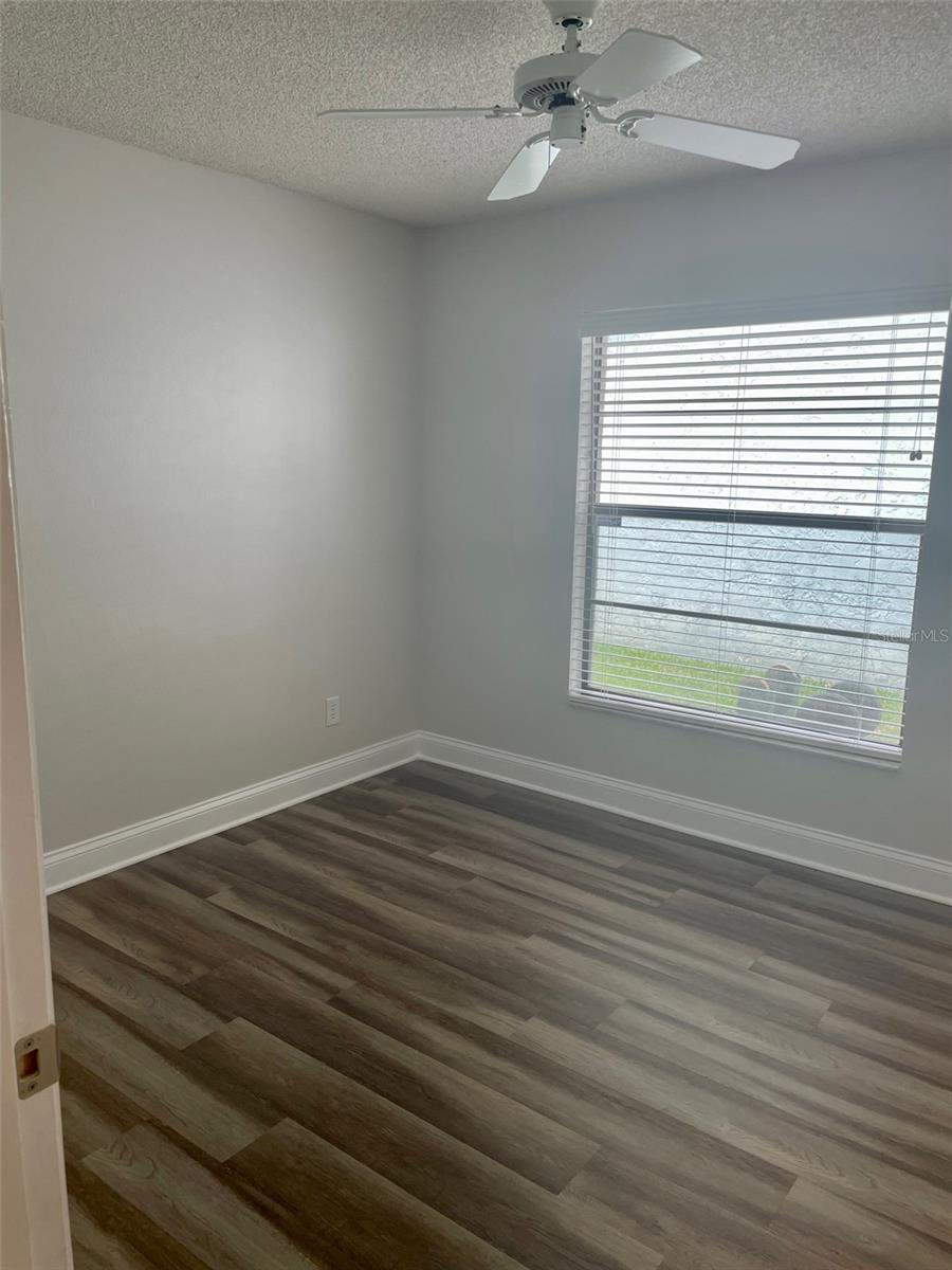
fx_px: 953
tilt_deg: -10.8
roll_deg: +0.0
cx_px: 476
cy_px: 635
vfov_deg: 67.3
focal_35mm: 26
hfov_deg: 53.1
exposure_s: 1/132
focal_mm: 4.2
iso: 32
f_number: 1.6
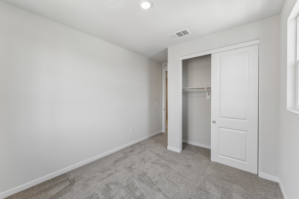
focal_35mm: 14
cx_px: 150
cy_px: 100
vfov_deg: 81.2
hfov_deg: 104.3
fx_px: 116
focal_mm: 14
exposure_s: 1/60
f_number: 8
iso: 250
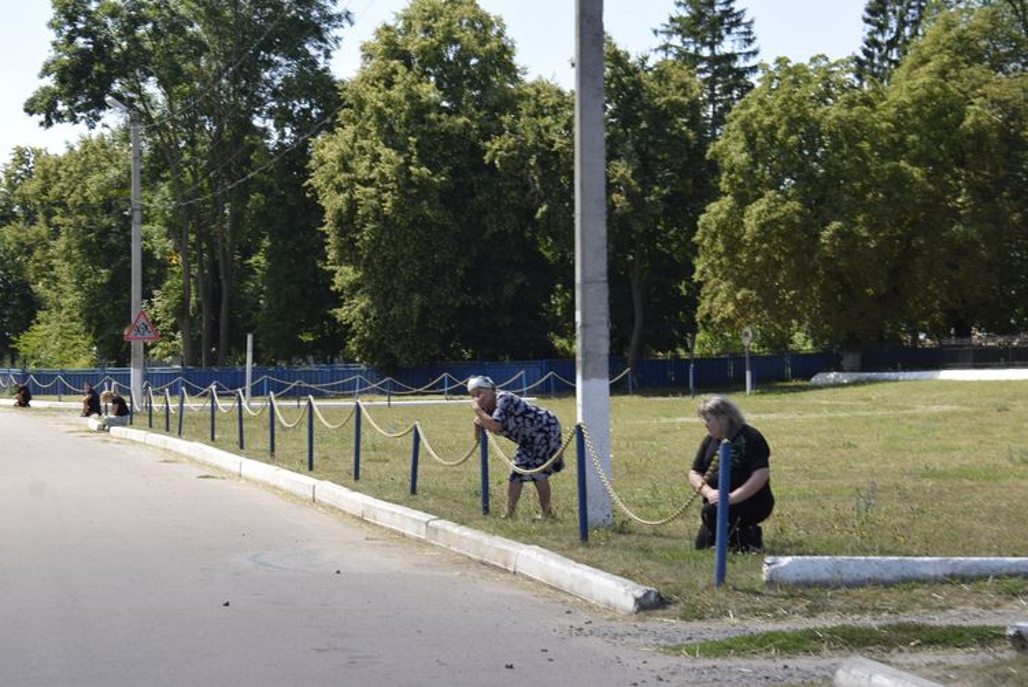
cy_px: 344
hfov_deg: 24.6
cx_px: 514
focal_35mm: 82
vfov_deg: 16.6
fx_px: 2357
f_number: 8
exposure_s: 1/250
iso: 200
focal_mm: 55
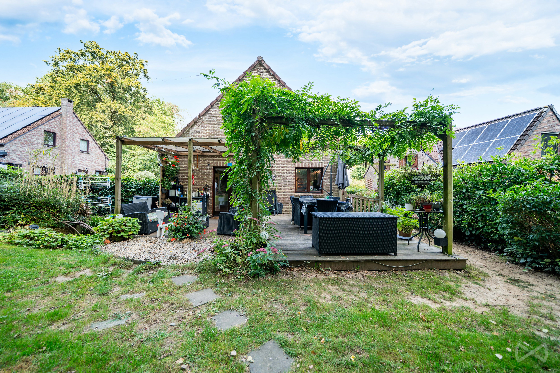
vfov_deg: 90.0
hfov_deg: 112.6
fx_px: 187
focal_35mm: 12
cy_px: 186
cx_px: 280
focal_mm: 12
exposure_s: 1/125
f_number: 4
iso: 125
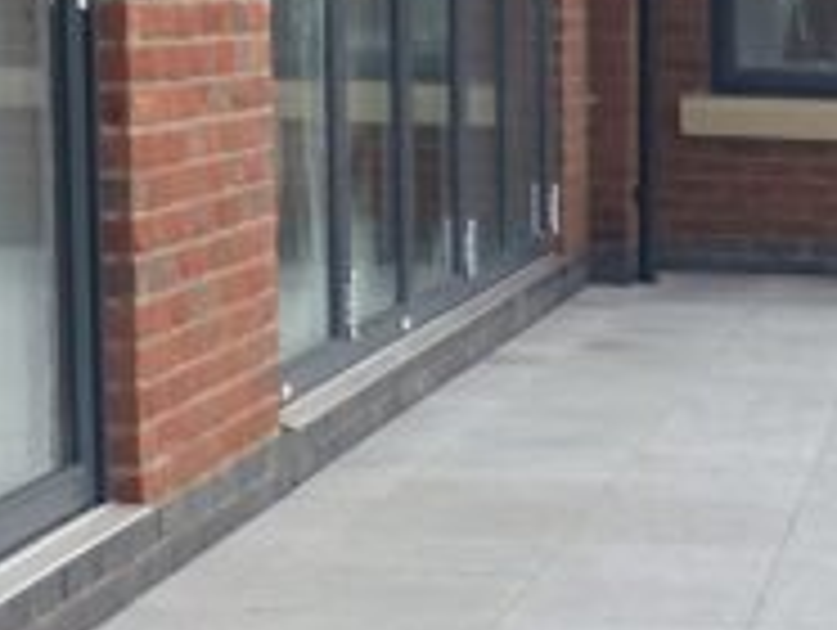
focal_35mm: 143
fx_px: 3462
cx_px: 1143
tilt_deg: -15.0
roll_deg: -2.1
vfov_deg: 10.3
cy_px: 724
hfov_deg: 13.2
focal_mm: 4.25
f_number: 1.8
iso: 32
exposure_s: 1/877
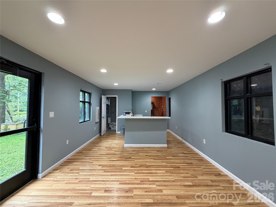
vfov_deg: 85.7
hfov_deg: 102.1
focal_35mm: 14
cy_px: 104
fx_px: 112
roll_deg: -0.2
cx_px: 138
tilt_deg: +2.4
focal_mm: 2.22
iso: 320
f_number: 2.2
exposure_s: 1/60
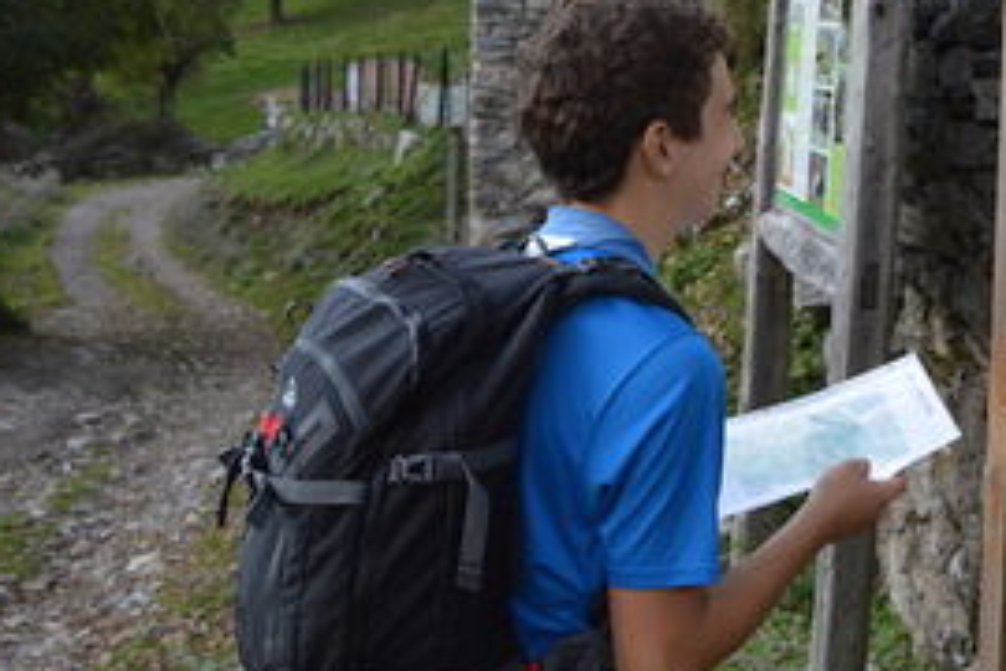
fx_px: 1677
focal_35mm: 60
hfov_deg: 30.9
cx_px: 1010
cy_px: 125
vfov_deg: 22.3
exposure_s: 1/160
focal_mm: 18
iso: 100
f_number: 6.3
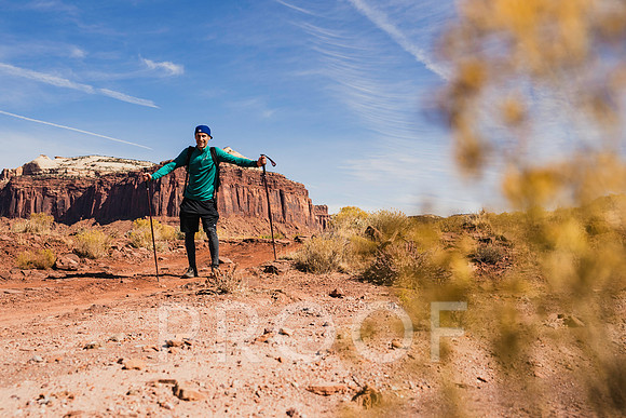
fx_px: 725
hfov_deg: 46.7
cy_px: 211
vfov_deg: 32.1
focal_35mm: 42
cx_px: 336
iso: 160
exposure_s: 1/2000
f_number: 4.5
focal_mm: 37
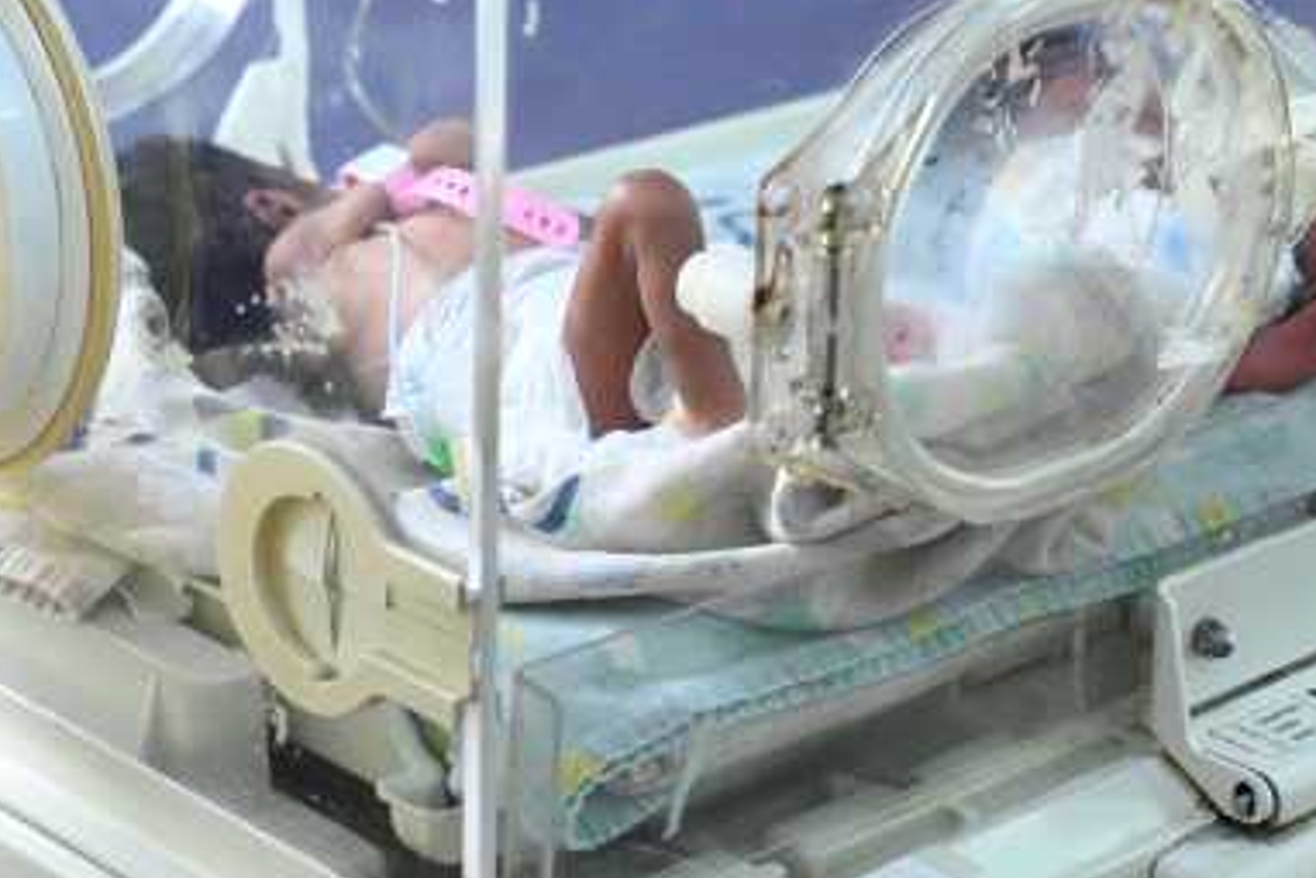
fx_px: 4022
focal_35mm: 110
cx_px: 785
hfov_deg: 18.6
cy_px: 217
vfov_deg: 12.4
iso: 6400
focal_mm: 70
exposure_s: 1/80
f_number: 5.6
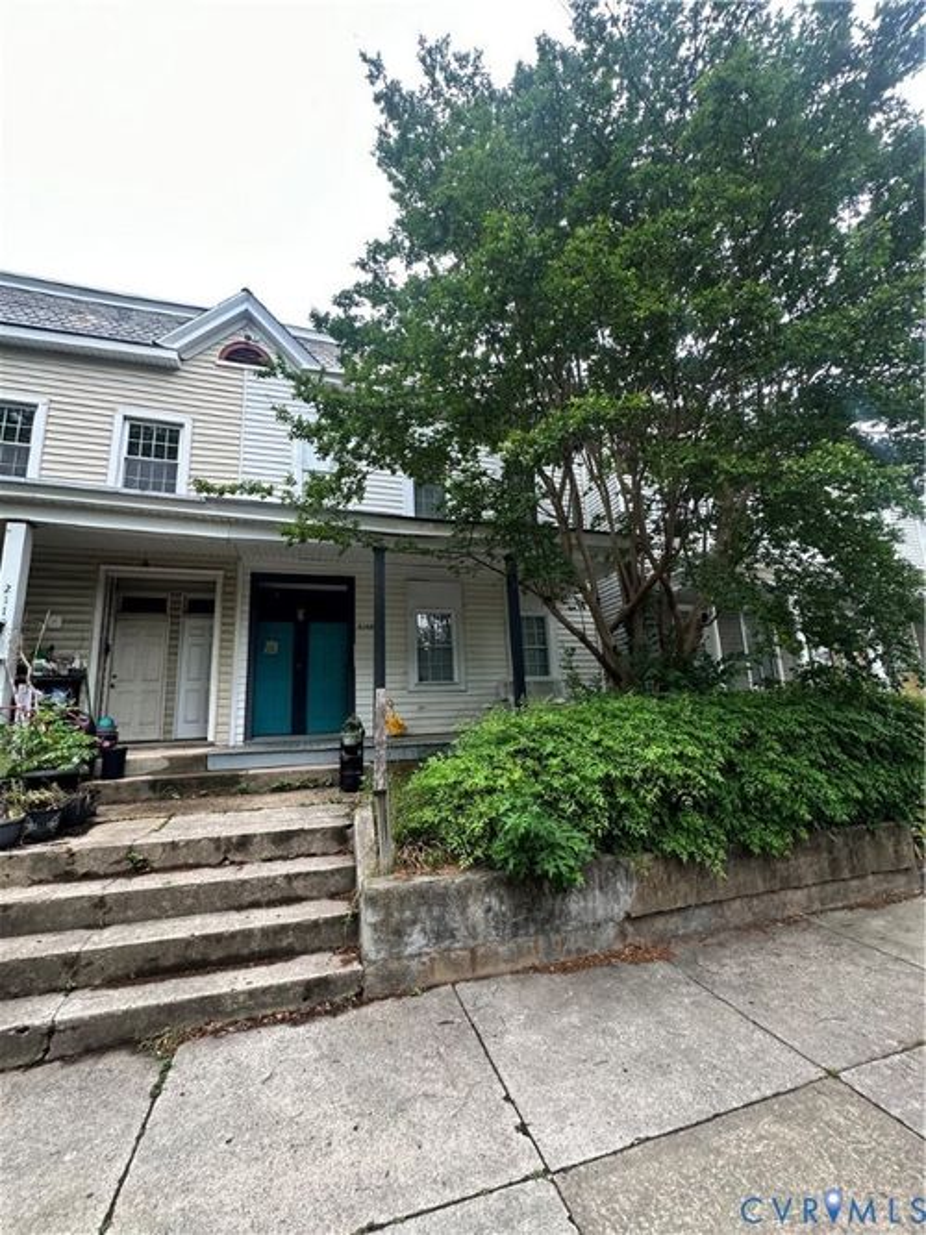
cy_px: 618
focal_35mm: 14
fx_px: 500
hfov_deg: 85.7
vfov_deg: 102.1
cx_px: 463
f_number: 2.2
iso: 80
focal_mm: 2.22
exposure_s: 1/99
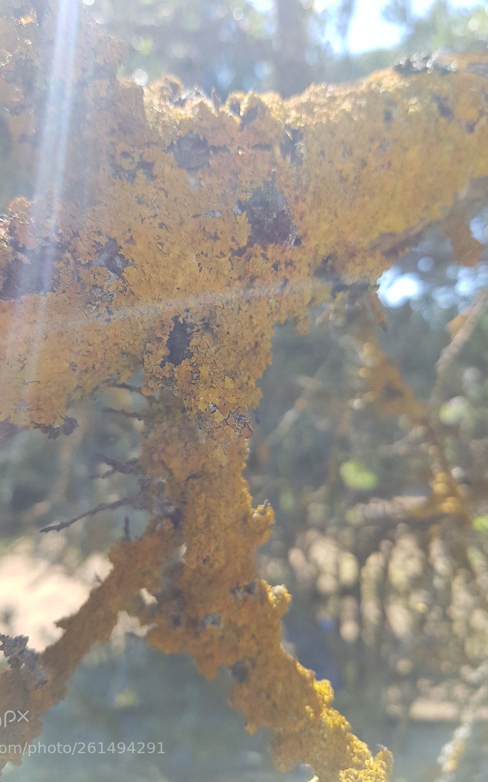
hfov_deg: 44.4
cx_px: 203
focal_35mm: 28
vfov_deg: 66.5
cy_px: 390
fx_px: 596
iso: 40
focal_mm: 4.2
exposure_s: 1/466
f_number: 1.7
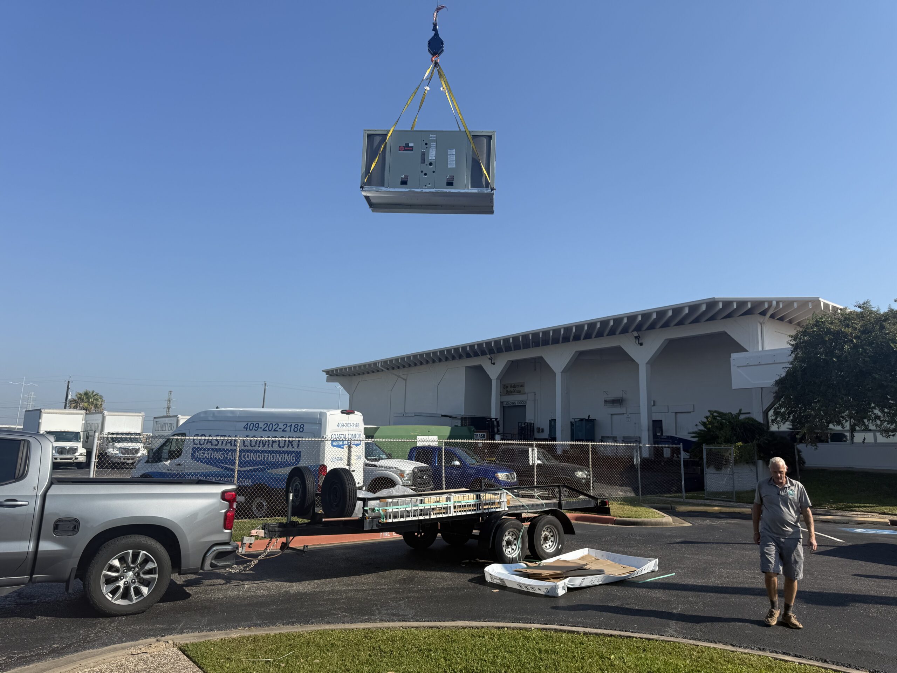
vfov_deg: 56.8
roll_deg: -3.6
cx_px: 448
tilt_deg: +13.2
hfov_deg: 71.6
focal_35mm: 24
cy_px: 336
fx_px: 622
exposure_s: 1/4405
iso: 80
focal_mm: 6.76
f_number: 1.78
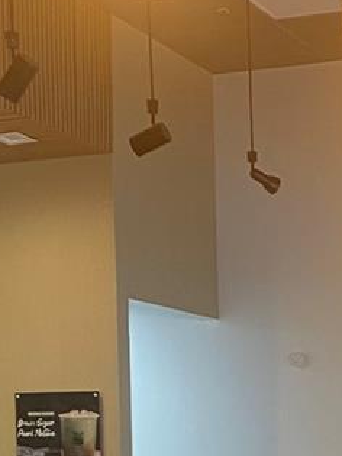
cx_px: 443
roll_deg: +0.5
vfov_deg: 18.4
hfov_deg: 14.3
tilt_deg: -3.1
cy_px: 607
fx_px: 1305
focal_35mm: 99
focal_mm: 4.25
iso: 100
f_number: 1.8
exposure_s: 1/60
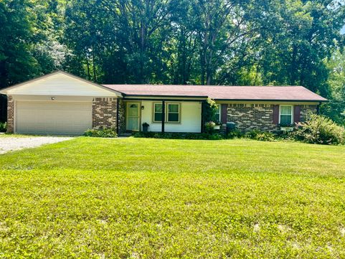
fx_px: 269
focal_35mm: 27
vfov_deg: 51.4
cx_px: 168
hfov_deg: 65.3
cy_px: 129
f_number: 1.6
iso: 32
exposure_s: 1/1401
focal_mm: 4.2
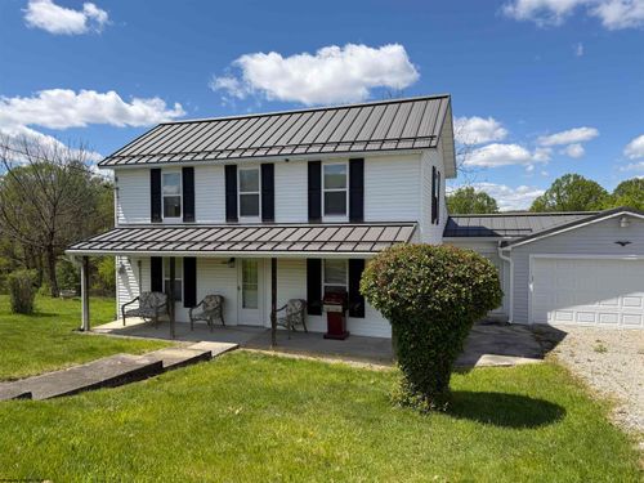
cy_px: 242
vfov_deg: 56.8
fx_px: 446
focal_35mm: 24
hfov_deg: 71.6
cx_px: 322
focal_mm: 6.76
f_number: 1.78
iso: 100
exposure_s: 1/4167
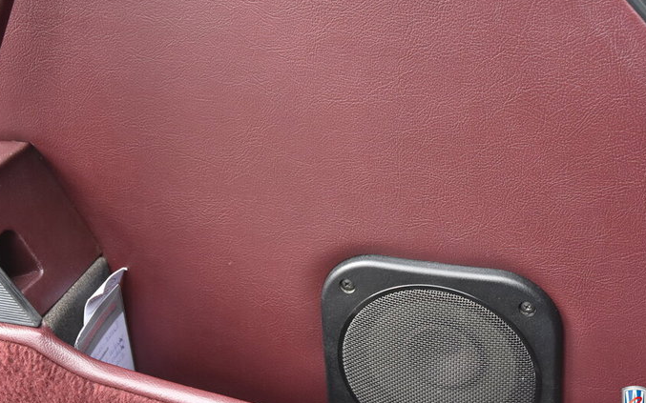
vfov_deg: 18.1
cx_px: 337
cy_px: 115
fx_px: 1263
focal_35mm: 72
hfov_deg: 28.7
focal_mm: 31
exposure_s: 1/125
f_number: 5.6
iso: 800
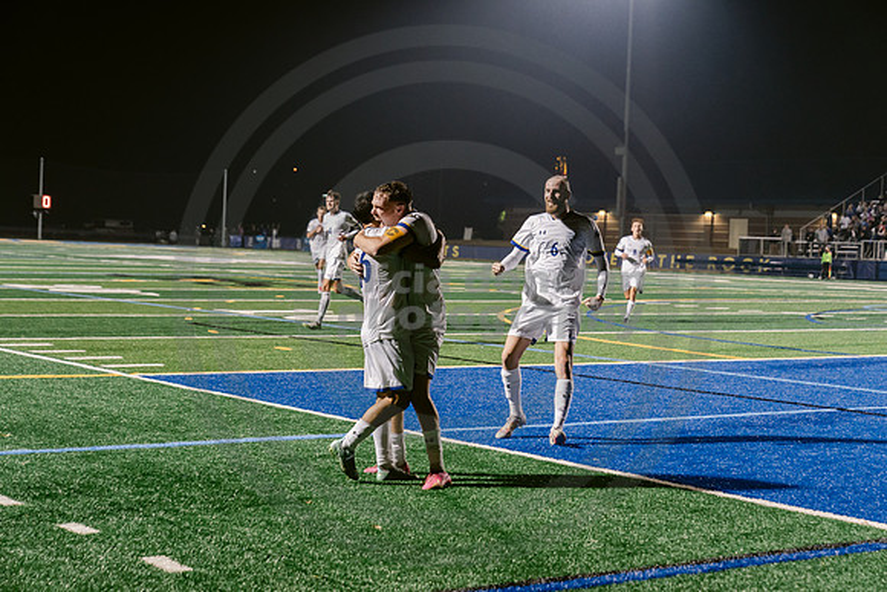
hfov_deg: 28.8
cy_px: 296
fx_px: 1725
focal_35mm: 70
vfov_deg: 19.5
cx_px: 444
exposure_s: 1/160
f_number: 4
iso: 2500
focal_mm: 70
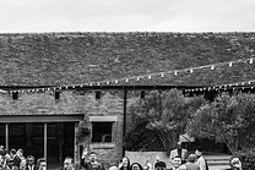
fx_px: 503
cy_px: 209
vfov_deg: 18.2
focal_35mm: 71
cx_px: 1
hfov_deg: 26.9
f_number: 4.5
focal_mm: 25.5
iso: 140
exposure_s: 1/1000
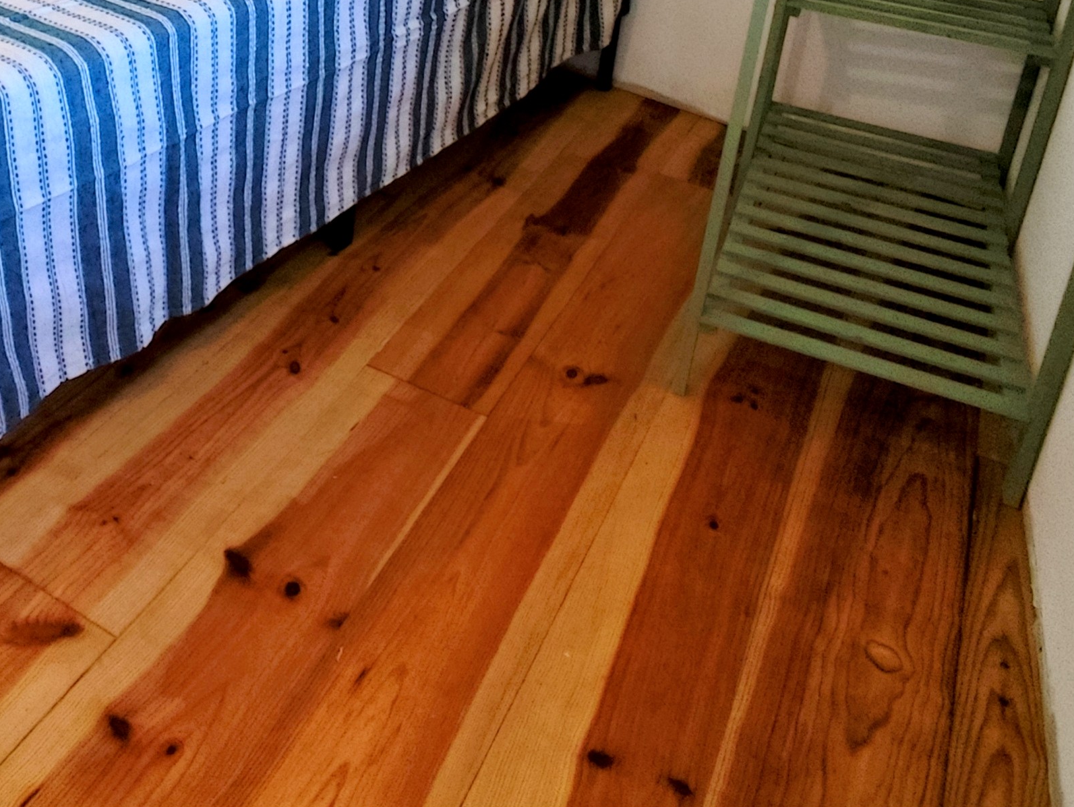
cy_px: -20
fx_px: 1087
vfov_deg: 36.2
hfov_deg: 50.3
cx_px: 262
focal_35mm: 35
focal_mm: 1.65
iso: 80
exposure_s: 1/100
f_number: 2.2
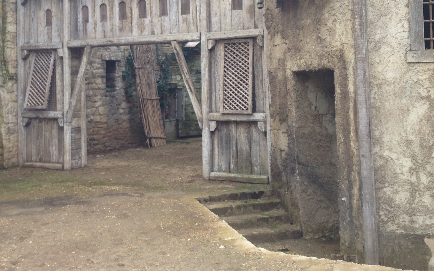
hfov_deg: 37.1
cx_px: 140
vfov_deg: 23.7
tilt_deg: +1.6
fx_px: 639
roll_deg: +0.2
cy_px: 65
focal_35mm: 54
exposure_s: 1/299
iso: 50
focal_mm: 4.12
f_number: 2.4
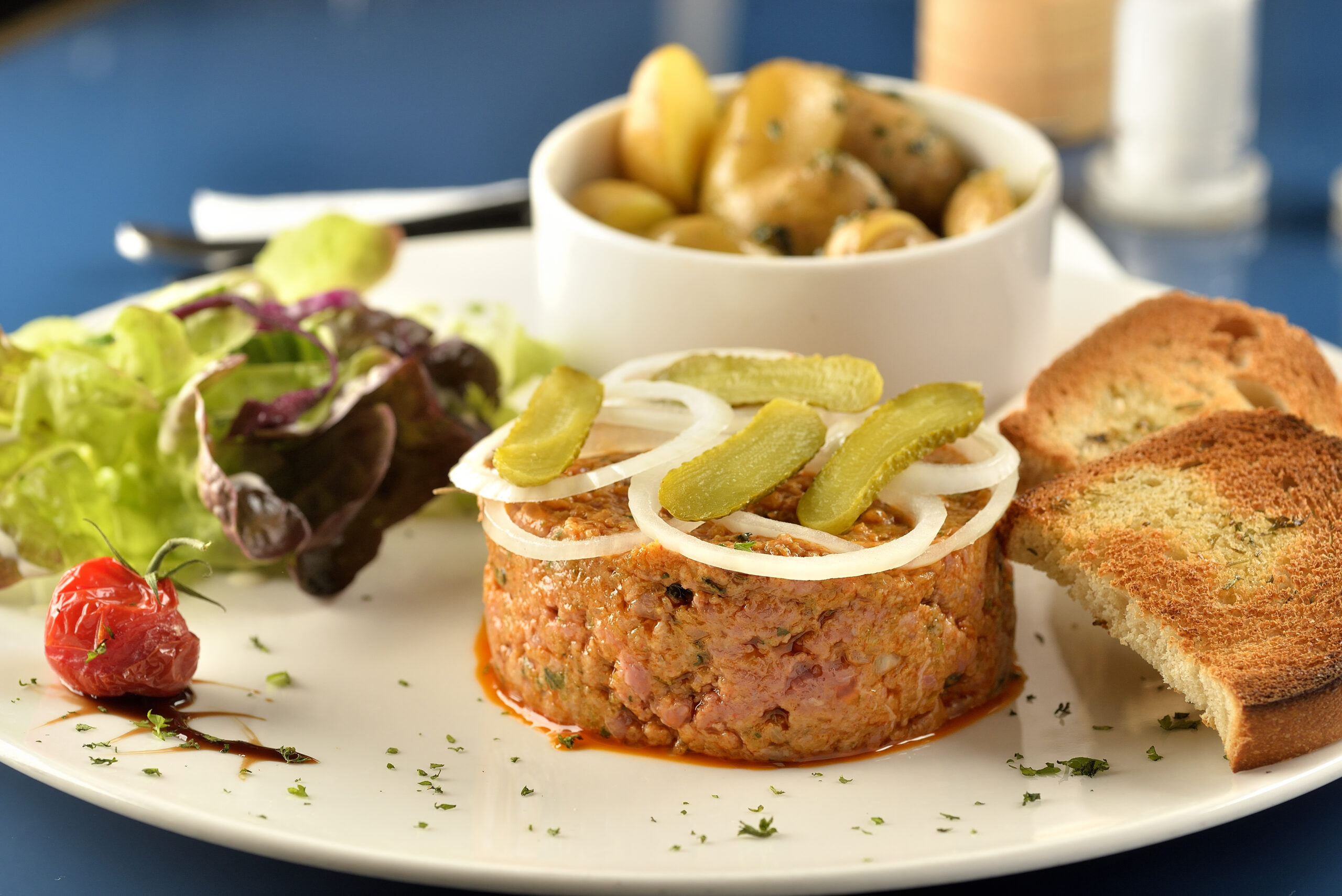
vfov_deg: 13.1
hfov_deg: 19.4
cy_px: 448
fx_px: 3916
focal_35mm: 105
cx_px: 671
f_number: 9.5
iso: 400
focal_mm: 105
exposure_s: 1/180
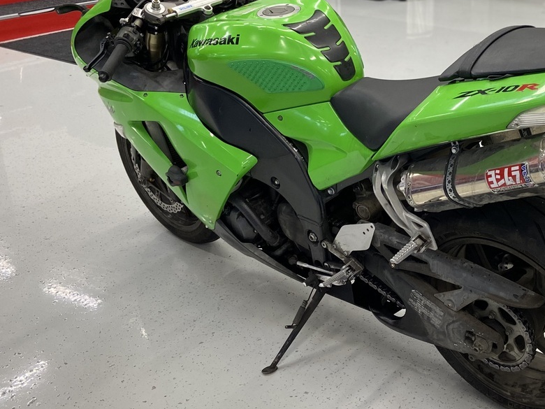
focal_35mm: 48
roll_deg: +0.6
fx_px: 756
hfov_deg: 39.0
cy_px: 192
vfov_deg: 30.3
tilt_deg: -23.7
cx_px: 380
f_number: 1.8
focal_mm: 4.25
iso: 100
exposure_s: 1/100
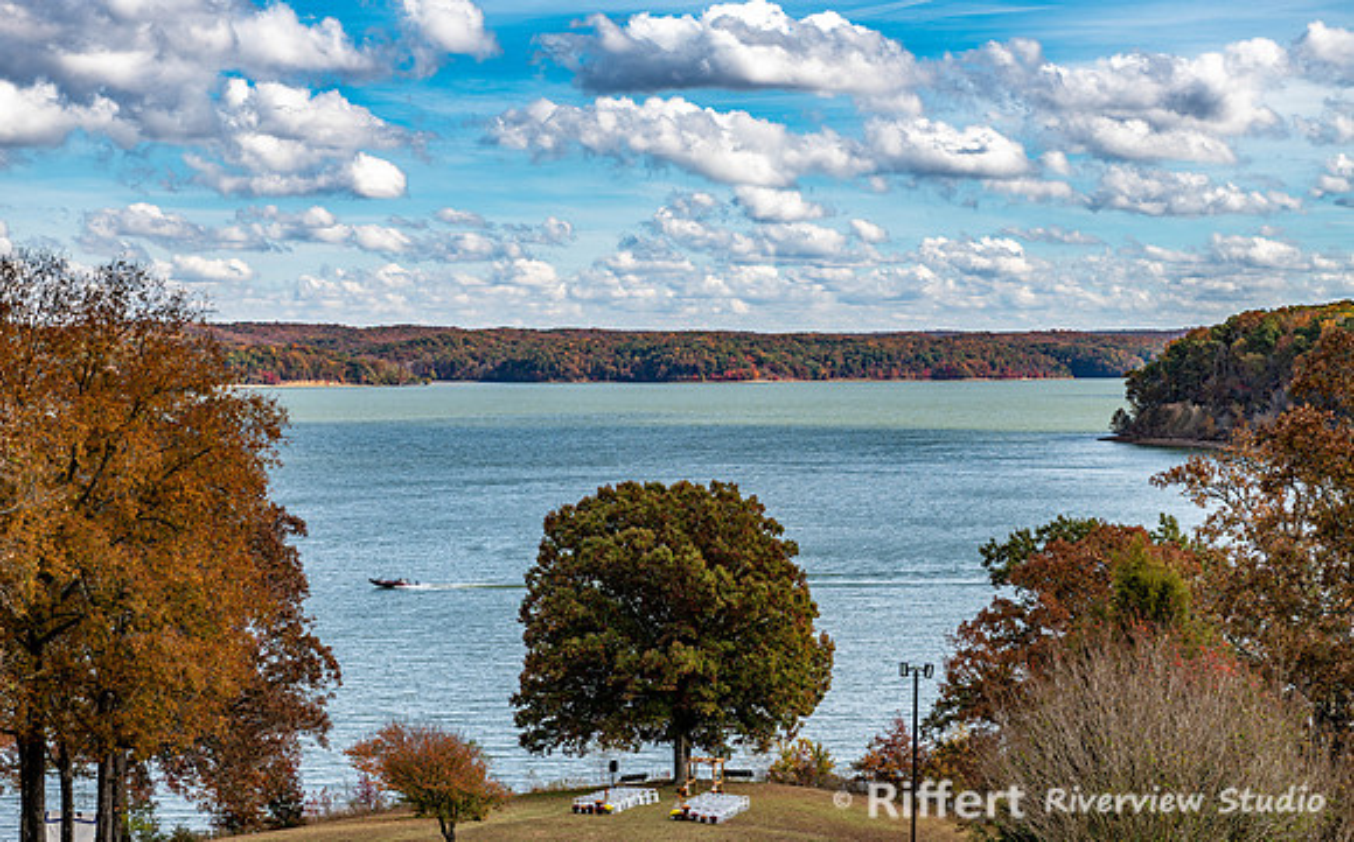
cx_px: 677
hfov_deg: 28.5
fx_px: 2663
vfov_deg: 18.0
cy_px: 444
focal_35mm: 72
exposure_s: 1/500
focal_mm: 70
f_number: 7.1
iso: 160
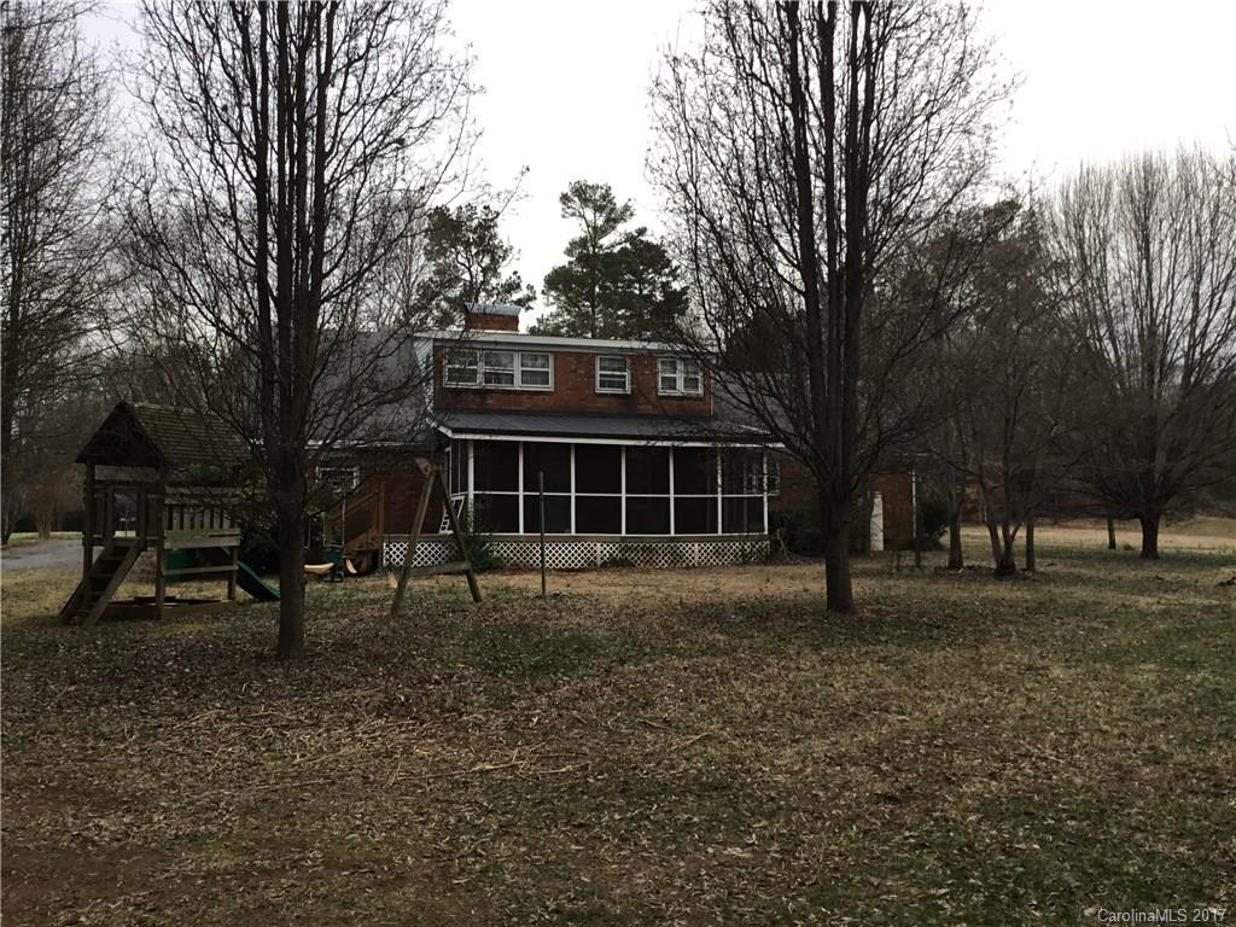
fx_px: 1107
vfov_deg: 45.4
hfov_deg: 58.4
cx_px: 618
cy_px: 464
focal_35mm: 31
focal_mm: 3.3
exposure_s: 1/120
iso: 32
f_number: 2.4
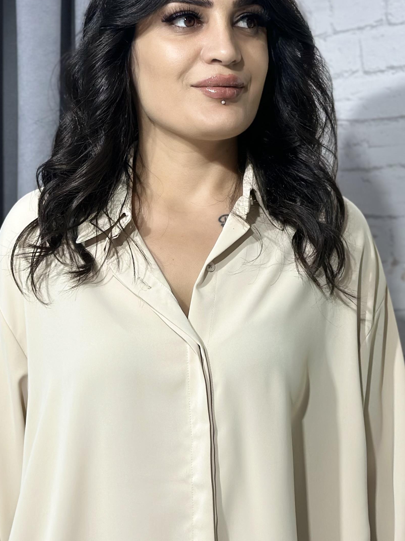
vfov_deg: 21.5
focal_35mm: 91
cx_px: 204
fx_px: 1420
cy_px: 310
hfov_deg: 16.2
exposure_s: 1/100
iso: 80
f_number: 1.78
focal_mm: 6.86
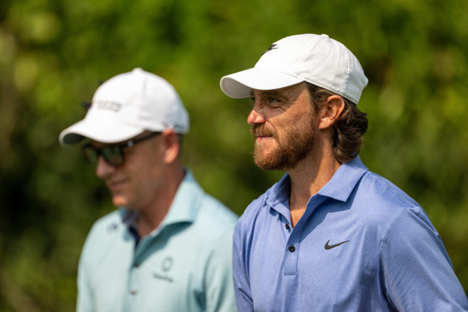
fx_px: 5200
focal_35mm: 400
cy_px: 156
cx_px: 234
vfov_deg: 3.4
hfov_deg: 5.2
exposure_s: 1/8000
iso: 500
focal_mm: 400
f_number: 2.8
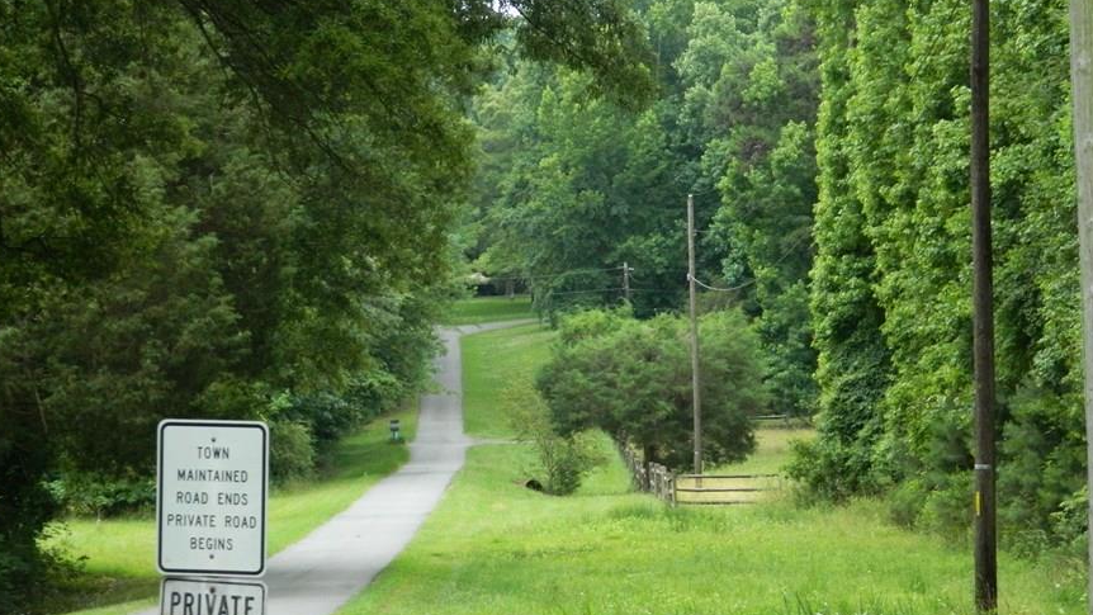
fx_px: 4840
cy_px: 410
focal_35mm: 167
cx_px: 553
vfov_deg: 7.3
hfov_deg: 12.9
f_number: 4.7
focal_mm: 23.2
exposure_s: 1/160
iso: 400
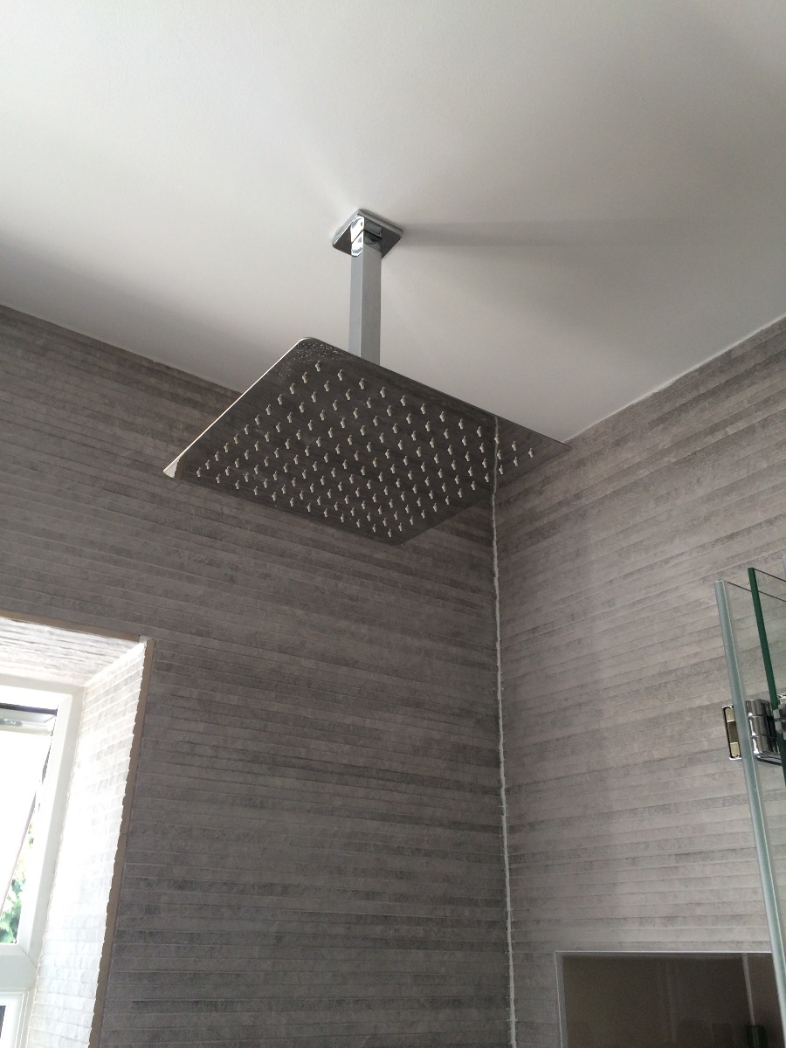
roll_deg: -0.3
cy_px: 524
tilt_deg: +26.5
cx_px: 393
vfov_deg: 61.7
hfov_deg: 48.2
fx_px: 878
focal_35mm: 29
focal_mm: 4.15
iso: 50
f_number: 2.2
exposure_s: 1/60
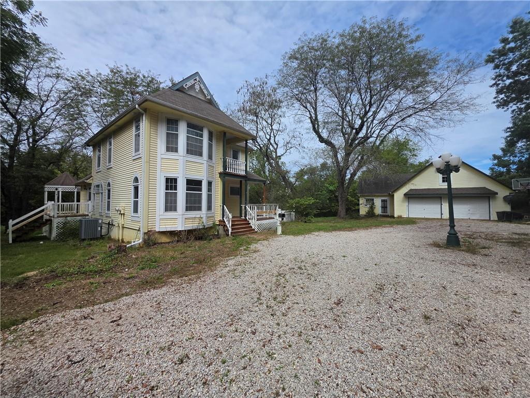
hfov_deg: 106.2
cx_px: 265
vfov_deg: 89.9
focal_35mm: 13
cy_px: 199
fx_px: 199
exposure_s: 1/2417
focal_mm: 2.2
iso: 40
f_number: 1.9
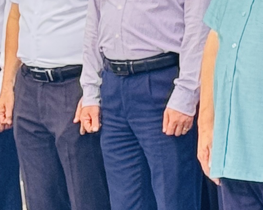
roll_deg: +0.5
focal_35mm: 345
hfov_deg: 5.5
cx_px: 513
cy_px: -117
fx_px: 2684
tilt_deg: +1.2
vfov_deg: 4.5
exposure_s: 1/60
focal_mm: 6.76
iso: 100
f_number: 1.78
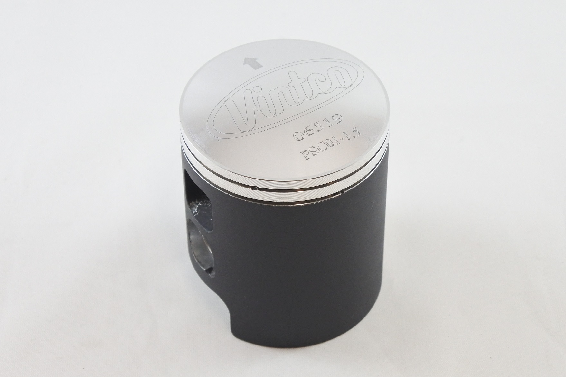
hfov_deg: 29.2
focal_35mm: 69
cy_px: 188
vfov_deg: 19.7
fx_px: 1085
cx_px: 283
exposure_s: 1/125
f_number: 5.3
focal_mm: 25.6
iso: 720
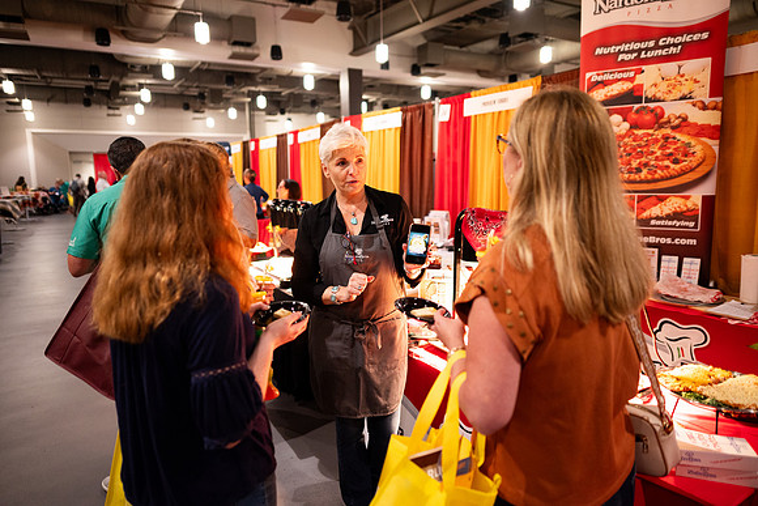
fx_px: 505
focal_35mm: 24
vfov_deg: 53.2
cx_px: 379
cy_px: 253
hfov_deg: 73.7
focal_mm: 24
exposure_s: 1/200
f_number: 1.8
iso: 1250
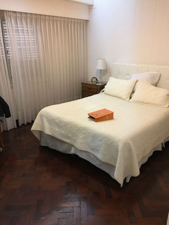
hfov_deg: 48.2
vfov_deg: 61.6
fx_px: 189
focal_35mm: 29
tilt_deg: -19.2
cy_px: 112
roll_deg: +1.0
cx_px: 84
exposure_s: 1/20
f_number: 2.2
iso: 250
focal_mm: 4.15
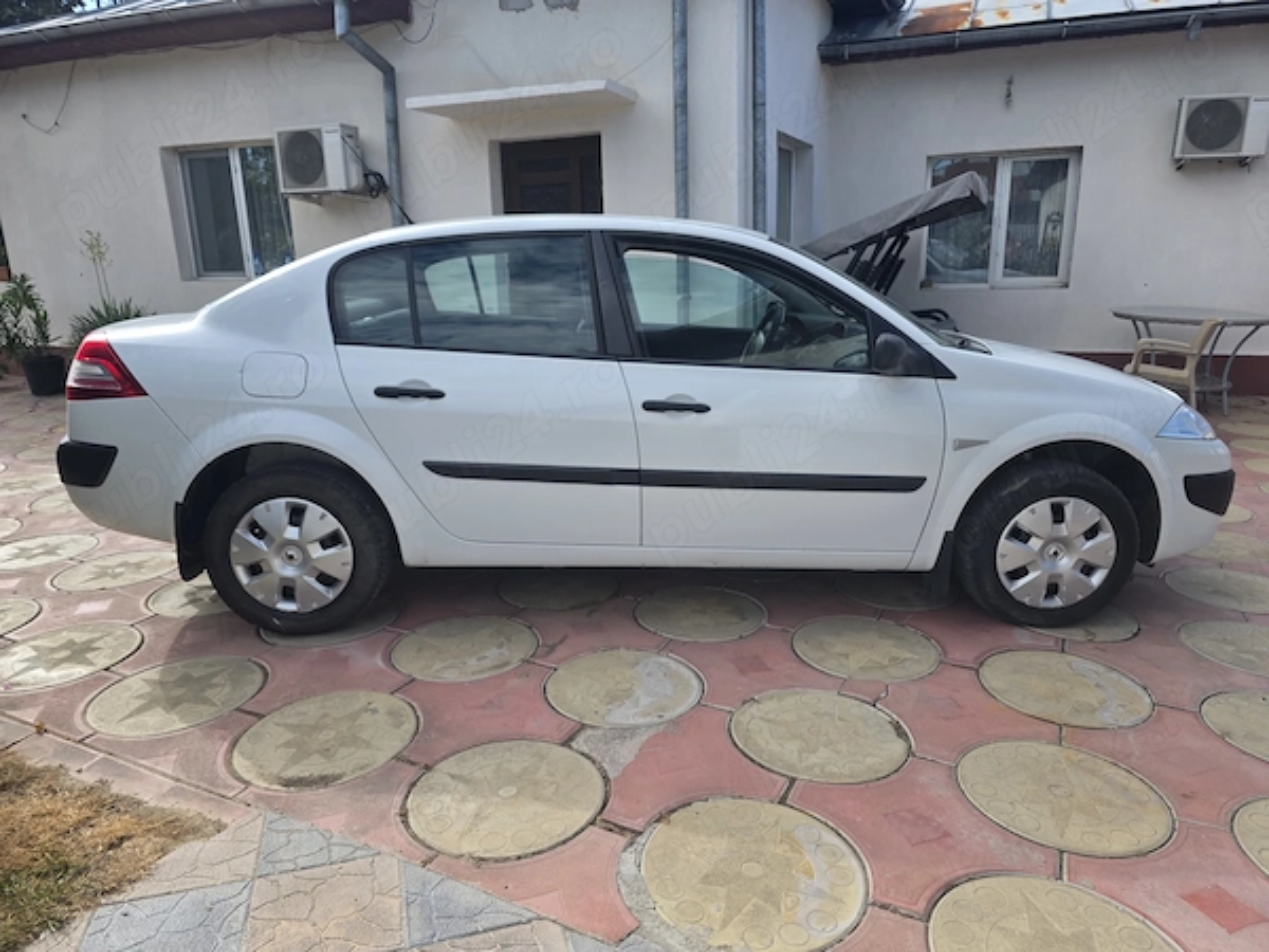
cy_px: 476
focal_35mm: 23
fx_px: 843
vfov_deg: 58.9
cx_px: 634
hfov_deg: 73.9
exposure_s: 1/2371
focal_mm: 6.3
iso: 80
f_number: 1.7
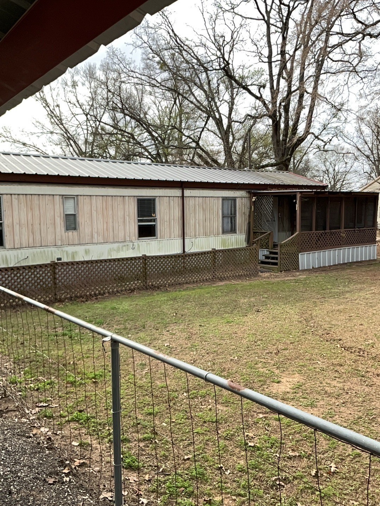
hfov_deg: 48.2
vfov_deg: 61.7
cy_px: 253
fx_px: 424
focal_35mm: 29
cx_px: 190
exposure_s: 1/538
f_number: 1.8
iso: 16
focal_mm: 3
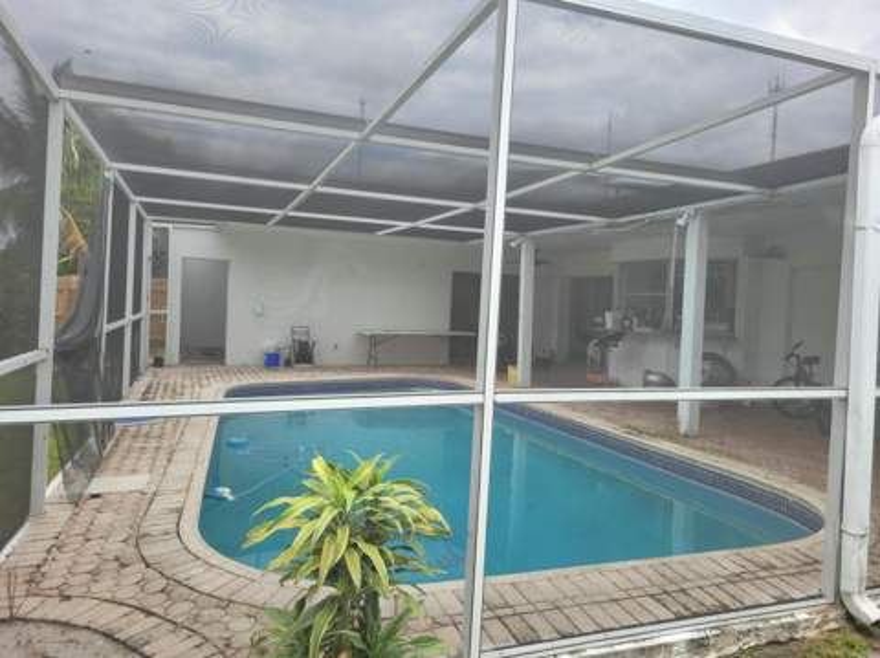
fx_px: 660
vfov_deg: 53.0
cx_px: 440
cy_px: 329
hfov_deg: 67.4
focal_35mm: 26
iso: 40
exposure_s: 1/1108
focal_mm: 5.4
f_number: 1.8
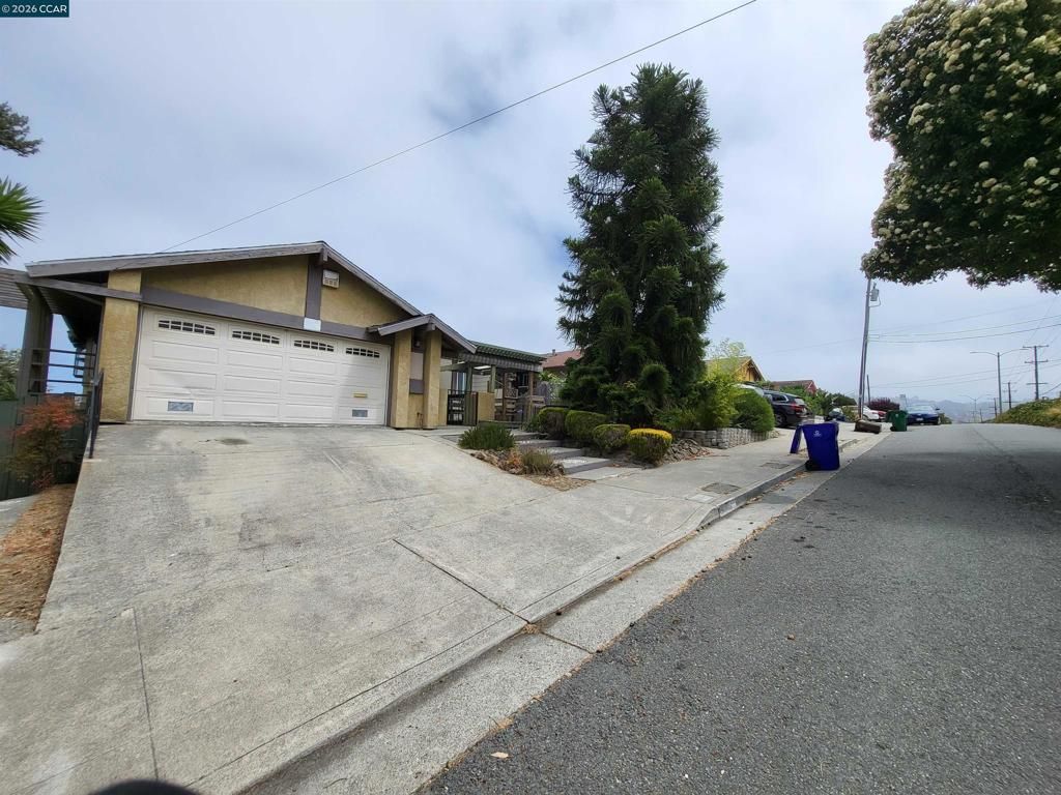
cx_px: 530
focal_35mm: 13
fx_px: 398
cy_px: 398
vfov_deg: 89.9
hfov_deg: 106.2
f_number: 2.2
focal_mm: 1.74
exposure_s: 1/1376
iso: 32
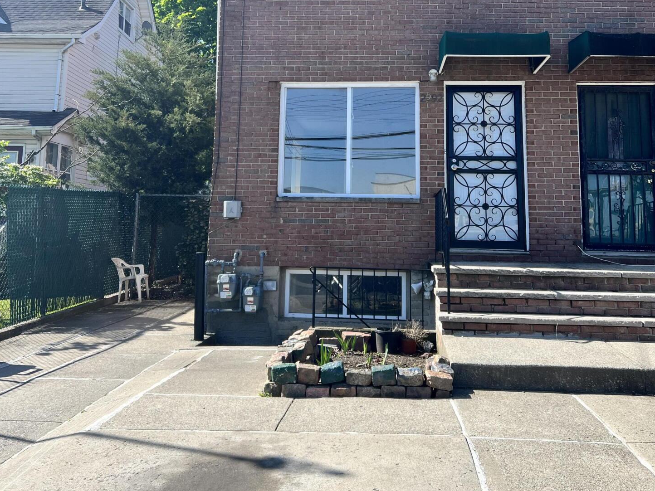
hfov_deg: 51.3
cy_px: 129
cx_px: 335
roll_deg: -0.9
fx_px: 681
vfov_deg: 38.7
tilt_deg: +9.3
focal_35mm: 36
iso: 50
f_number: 1.5
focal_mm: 5.7
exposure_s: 1/2695
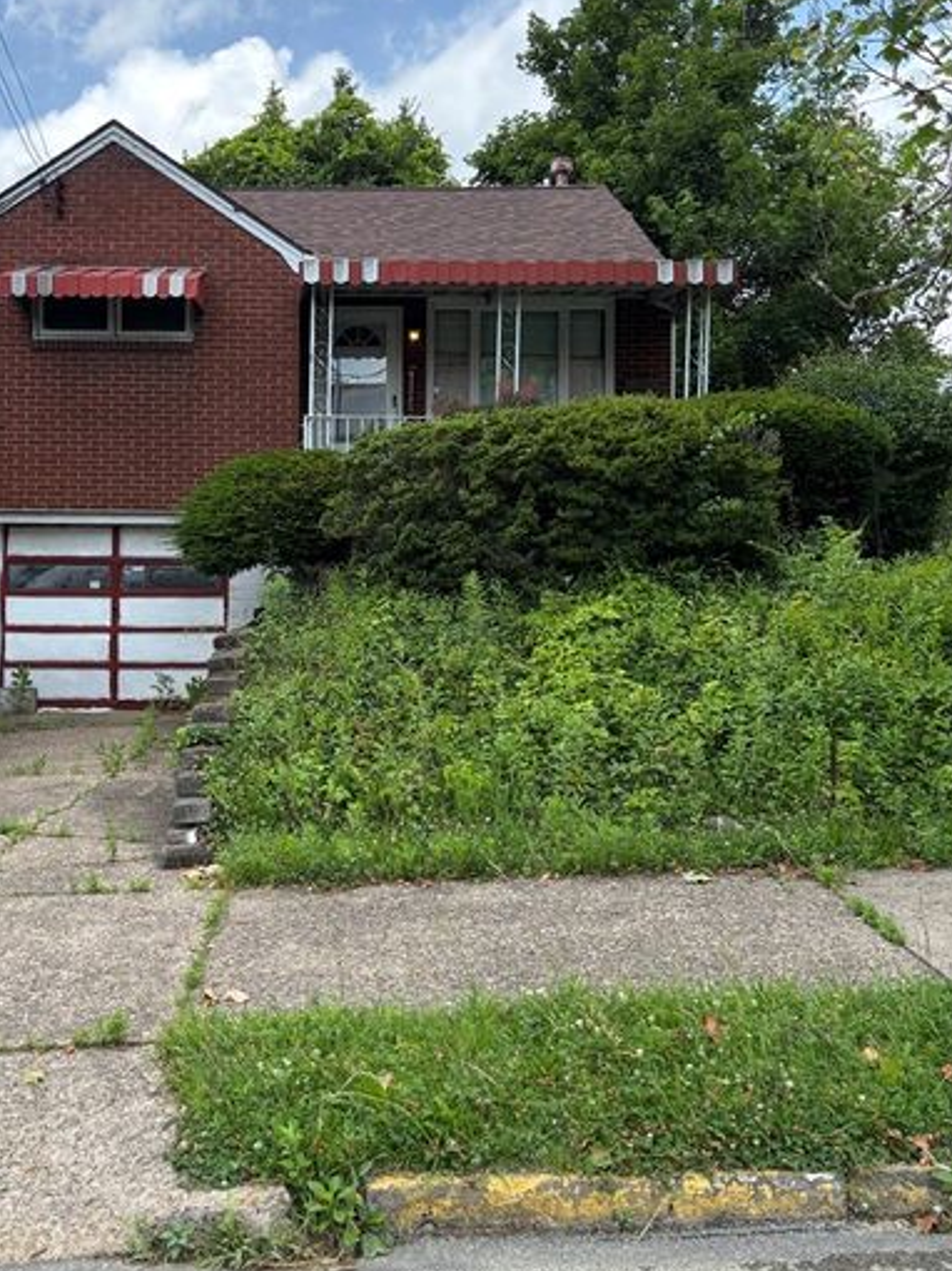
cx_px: 339
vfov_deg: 53.7
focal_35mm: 34
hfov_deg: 41.4
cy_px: 522
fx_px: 1248
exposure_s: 1/1543
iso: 50
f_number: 1.6
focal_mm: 5.96
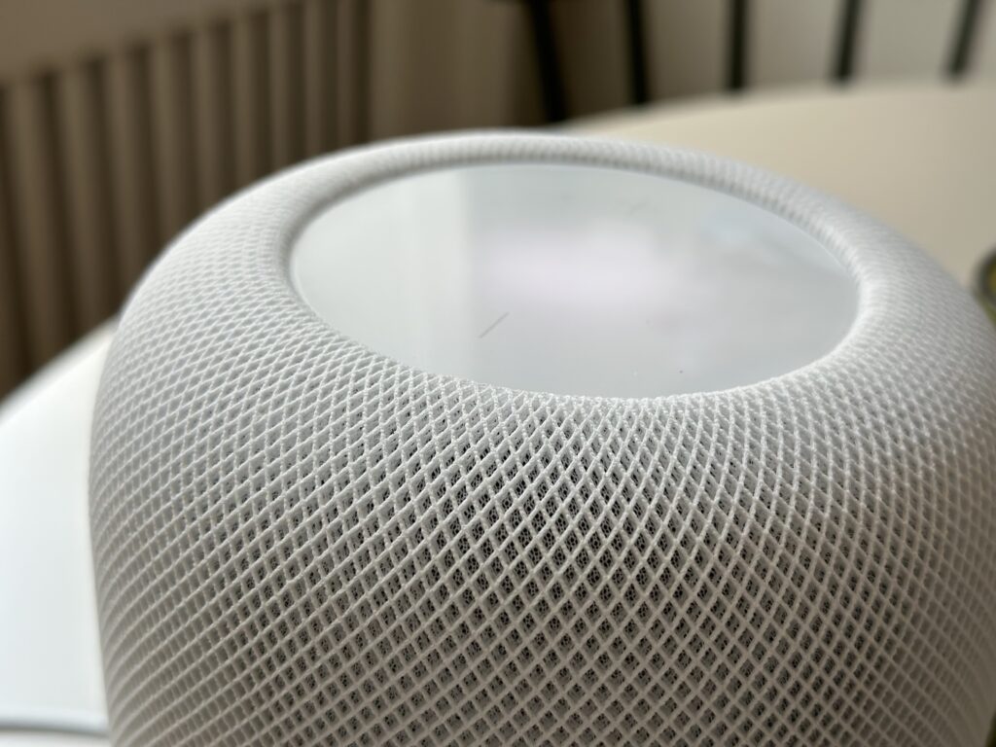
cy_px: 374
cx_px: 498
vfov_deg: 30.3
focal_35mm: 48
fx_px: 1381
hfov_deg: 39.7
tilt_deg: -30.2
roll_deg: -4.0
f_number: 1.78
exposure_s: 1/546
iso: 80
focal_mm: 6.86
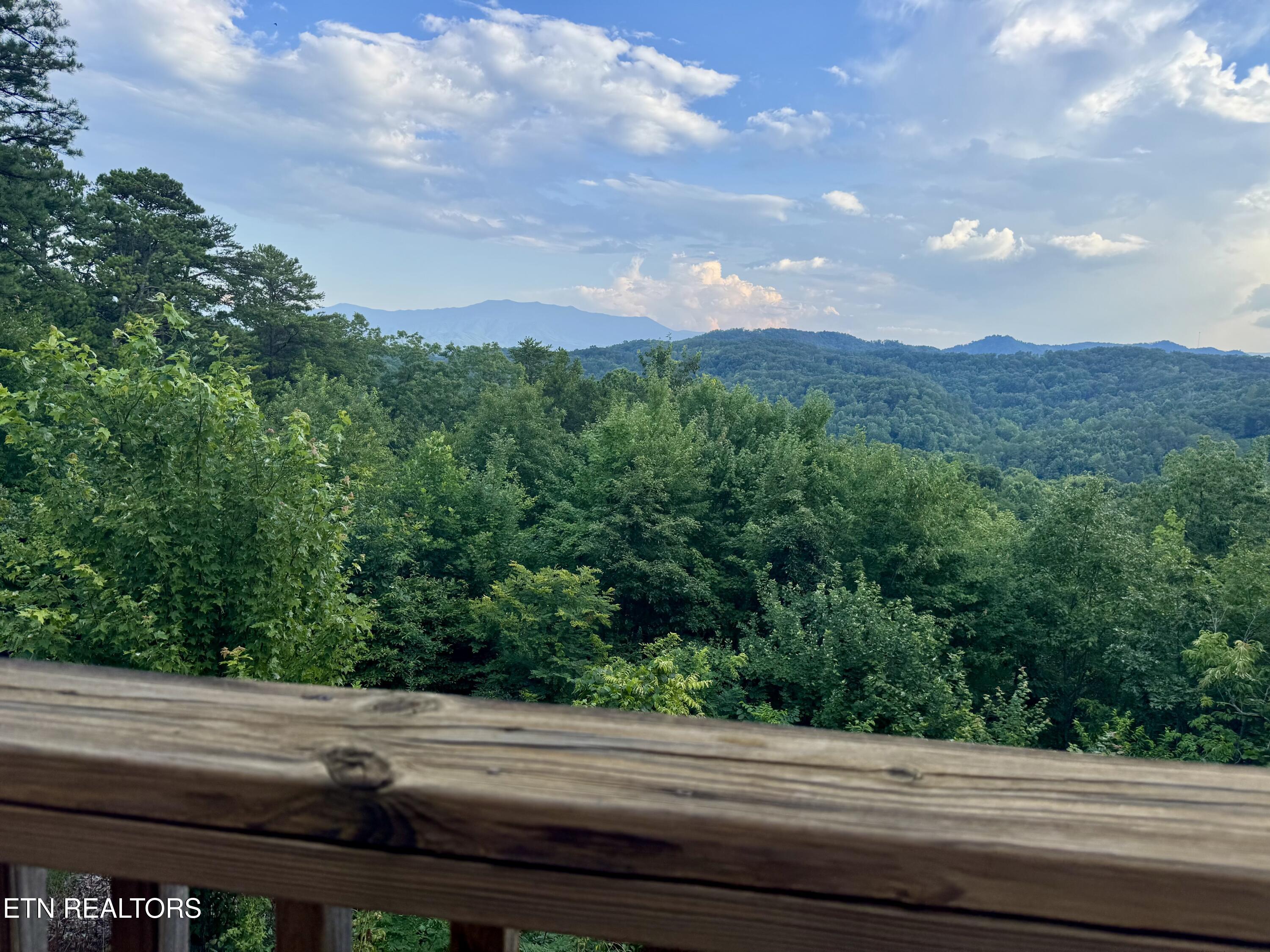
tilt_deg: -7.4
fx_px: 881
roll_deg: -2.2
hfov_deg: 71.6
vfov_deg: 56.8
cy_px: 476
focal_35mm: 24
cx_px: 635
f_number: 1.78
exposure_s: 1/1366
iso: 80
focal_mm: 6.76
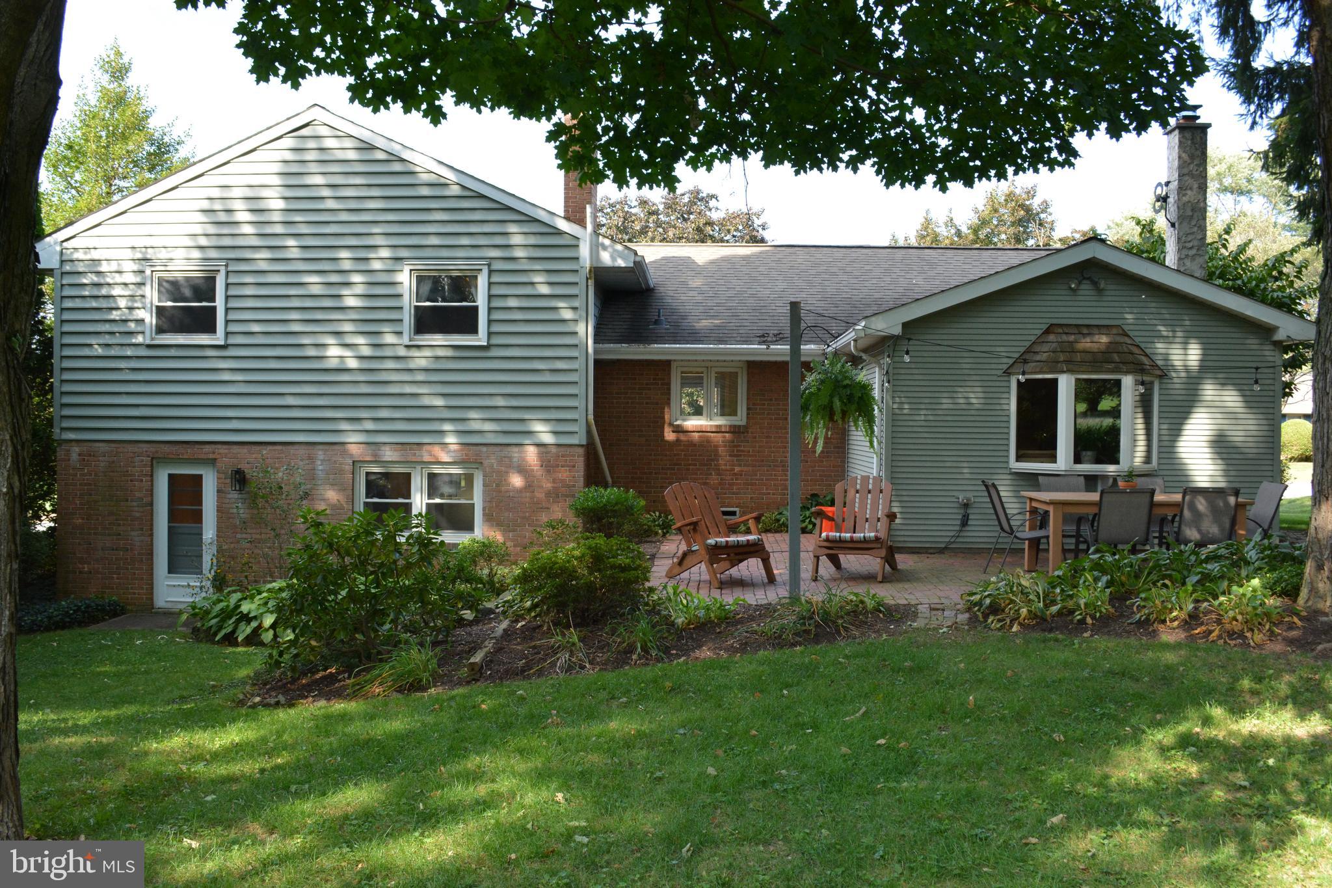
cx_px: 666
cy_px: 444
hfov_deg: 61.9
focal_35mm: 30
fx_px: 1110
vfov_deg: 43.6
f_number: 9
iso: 1000
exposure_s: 1/320
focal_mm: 20
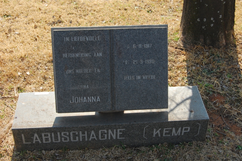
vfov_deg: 25.7
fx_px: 353
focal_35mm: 52
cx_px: 121
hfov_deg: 37.9
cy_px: 80
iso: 400
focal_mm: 35
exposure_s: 1/400
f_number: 7.1
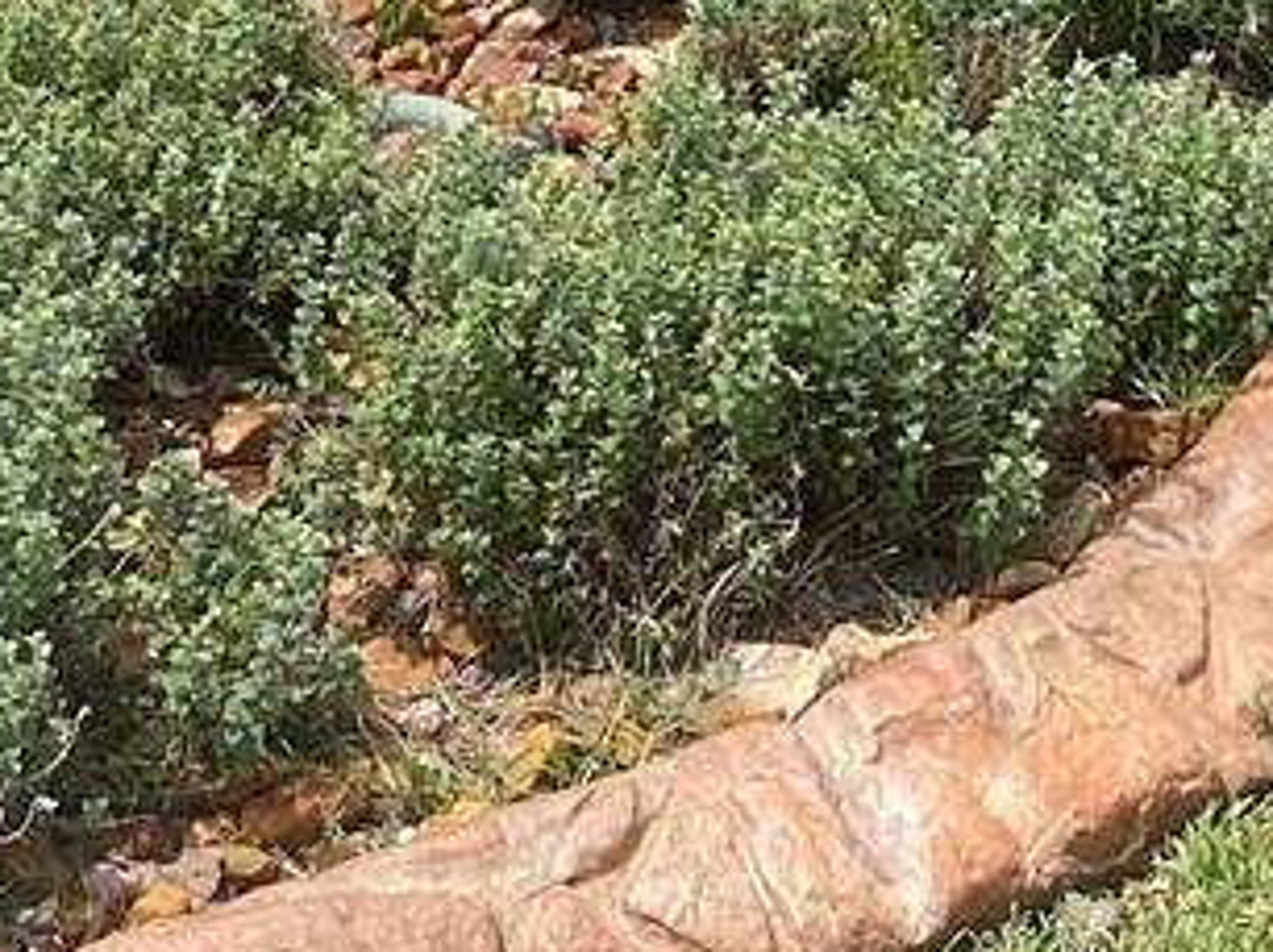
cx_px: 1077
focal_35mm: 136
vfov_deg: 10.1
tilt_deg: -5.9
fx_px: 4997
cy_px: -923
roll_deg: -0.8
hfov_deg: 14.4
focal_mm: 4.25
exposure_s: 1/2410
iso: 32
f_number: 1.8
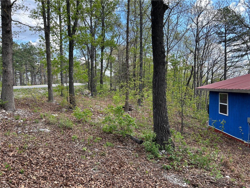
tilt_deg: -1.9
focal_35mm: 26
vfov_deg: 53.1
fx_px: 188
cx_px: 125
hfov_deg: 67.3
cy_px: 94
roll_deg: +0.4
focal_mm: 5.7
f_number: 1.5
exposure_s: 1/769
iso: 50
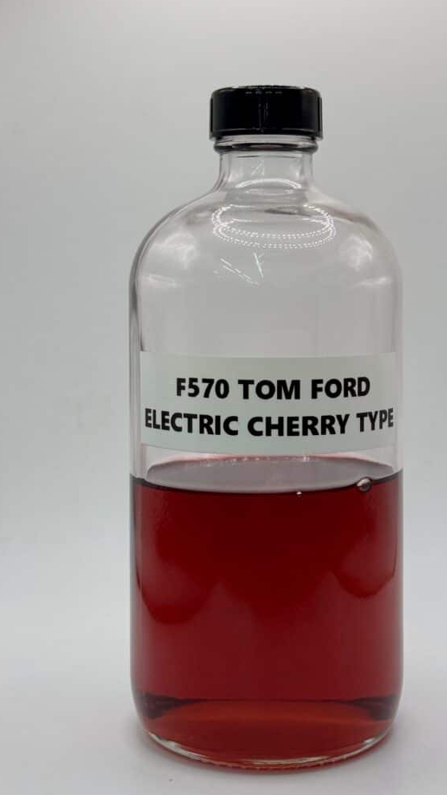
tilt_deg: -6.1
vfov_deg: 37.2
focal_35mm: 56
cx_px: 264
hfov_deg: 21.4
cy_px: 407
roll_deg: +2.3
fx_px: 1180
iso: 64
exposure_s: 1/294
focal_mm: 6.76
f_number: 1.78
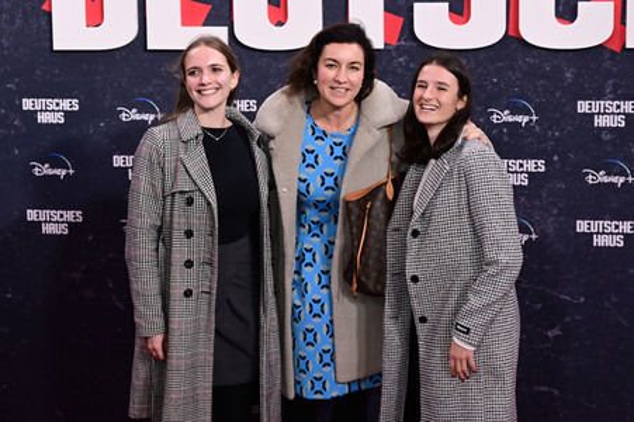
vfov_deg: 27.0
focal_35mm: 50
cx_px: 317
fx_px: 880
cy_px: 211
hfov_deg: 39.6
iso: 1600
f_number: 6.3
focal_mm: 50
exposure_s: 1/200
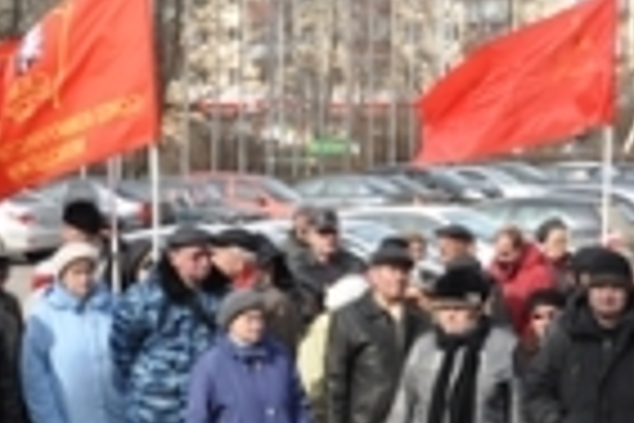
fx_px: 2254
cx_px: 247
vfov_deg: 10.7
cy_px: 196
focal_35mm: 128
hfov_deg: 16.0
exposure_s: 1/200
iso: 200
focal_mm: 24
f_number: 10
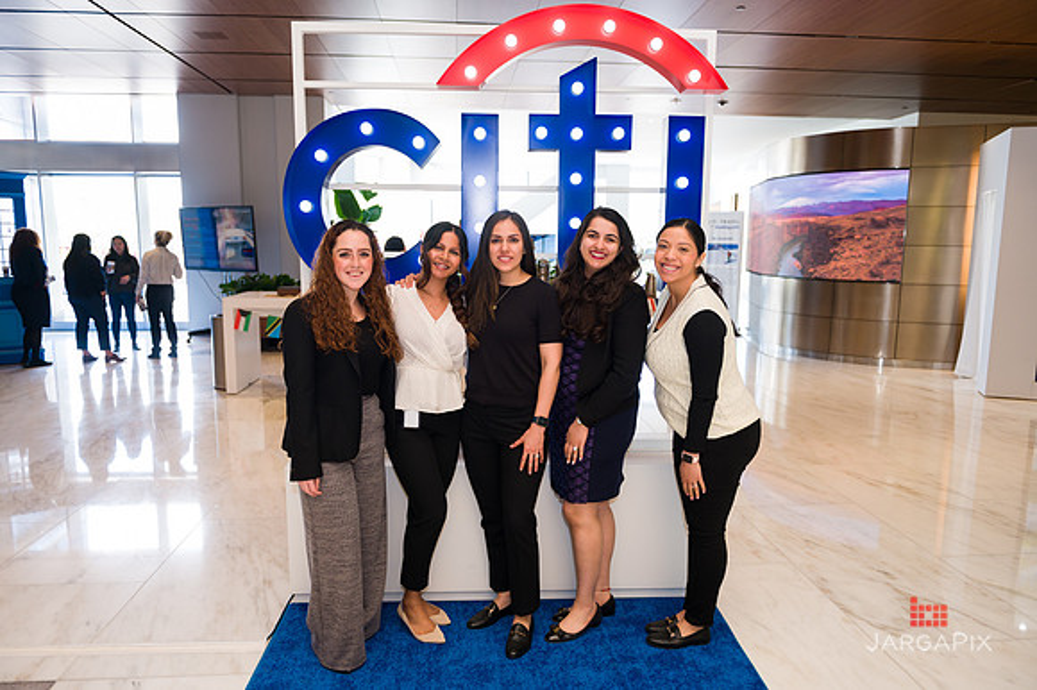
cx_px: 518
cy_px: 345
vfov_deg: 49.5
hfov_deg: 69.4
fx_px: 748
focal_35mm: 26
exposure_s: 1/200
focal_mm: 26
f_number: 4
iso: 500
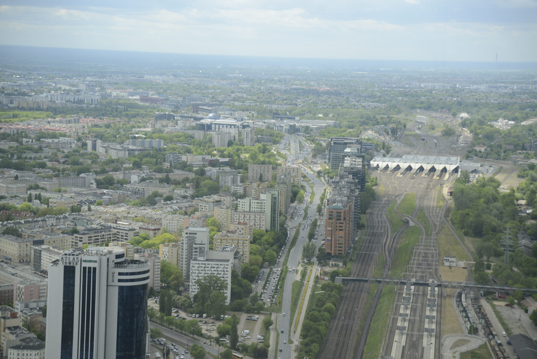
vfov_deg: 16.1
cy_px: 180
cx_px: 268
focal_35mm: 85
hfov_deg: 23.9
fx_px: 1268
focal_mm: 85
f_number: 4.5
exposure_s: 1/1600
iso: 320
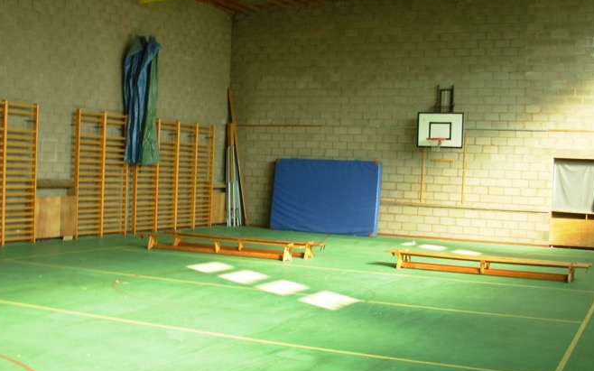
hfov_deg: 40.9
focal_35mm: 49
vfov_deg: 26.3
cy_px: 213
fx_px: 793
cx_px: 238
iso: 50
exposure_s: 1/55.4
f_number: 2.9
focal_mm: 6.3
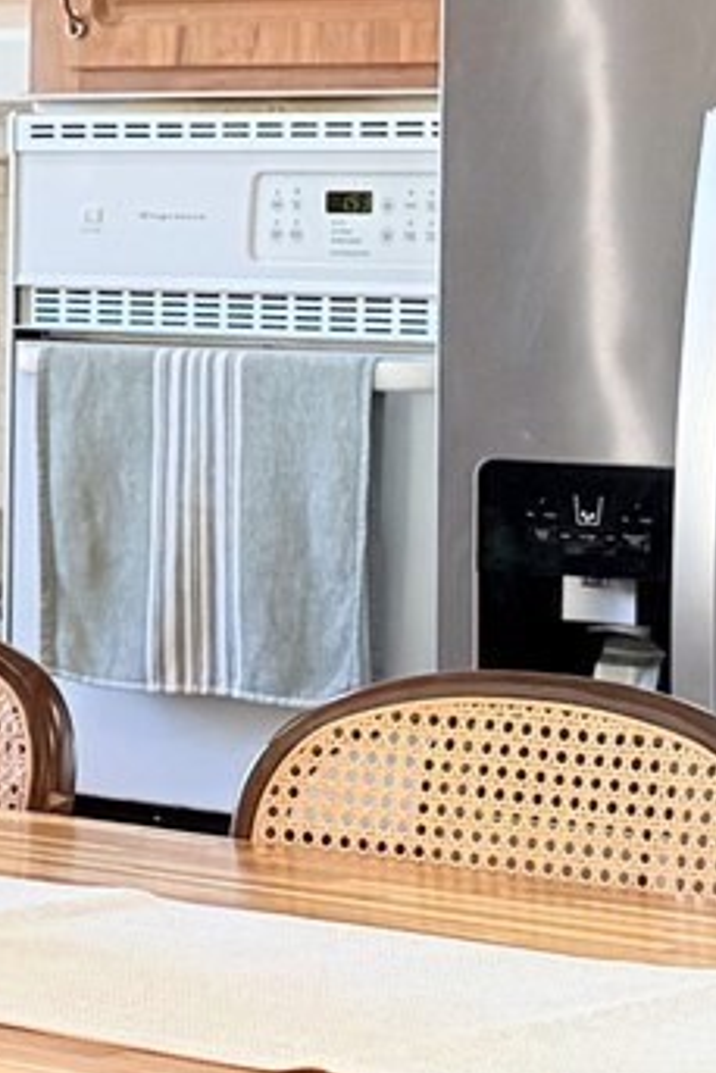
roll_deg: -1.0
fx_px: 4440
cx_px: -525
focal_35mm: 149
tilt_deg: -1.9
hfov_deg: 8.9
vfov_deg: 13.8
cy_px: 372
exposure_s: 1/120
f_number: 1.78
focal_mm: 6.76
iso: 250
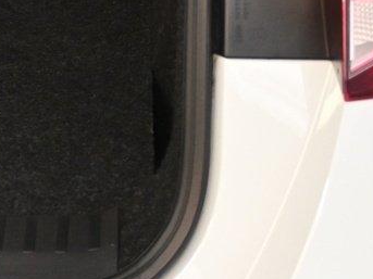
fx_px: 1834
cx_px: -388
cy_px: -268
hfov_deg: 10.6
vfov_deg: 8.3
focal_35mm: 170
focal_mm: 25
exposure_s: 1/40
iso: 800
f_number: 4.2
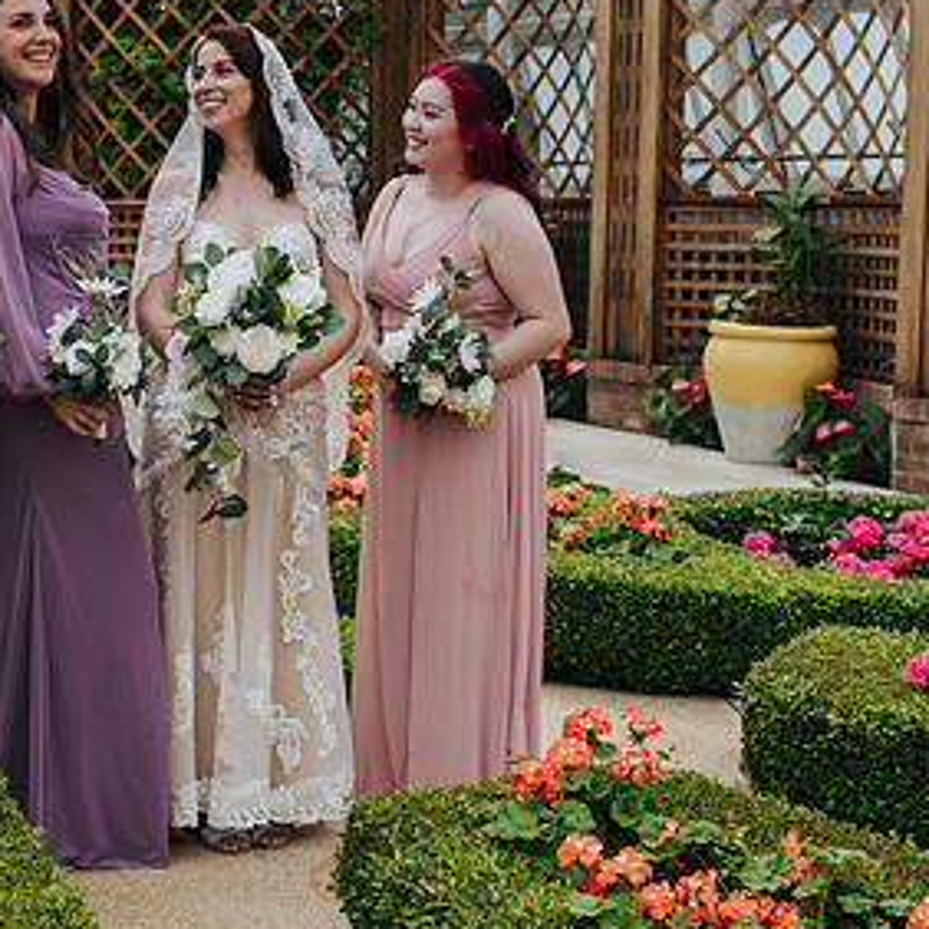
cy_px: 484
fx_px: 2186
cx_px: 209
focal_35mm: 72
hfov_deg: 23.7
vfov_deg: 24.0
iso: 450
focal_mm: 35
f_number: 3.5
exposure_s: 1/1250
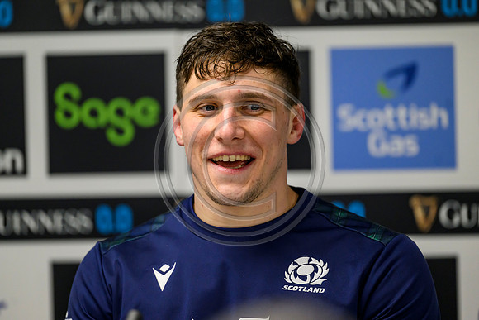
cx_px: 240
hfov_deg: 5.2
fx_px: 5323
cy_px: 160
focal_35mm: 400
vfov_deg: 3.4
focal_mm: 400
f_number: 2.8
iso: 4000
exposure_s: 1/1600
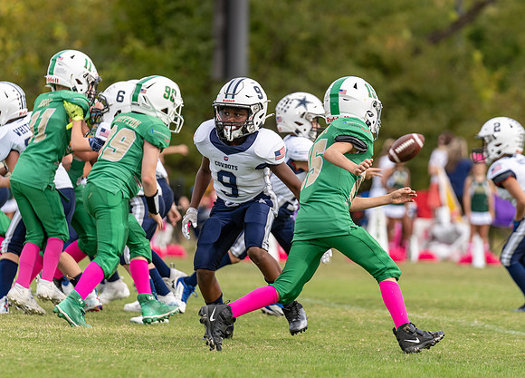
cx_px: 249
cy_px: 193
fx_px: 4271
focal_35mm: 286
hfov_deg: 7.0
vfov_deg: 5.1
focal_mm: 200
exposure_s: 1/1250
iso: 200
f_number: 3.5
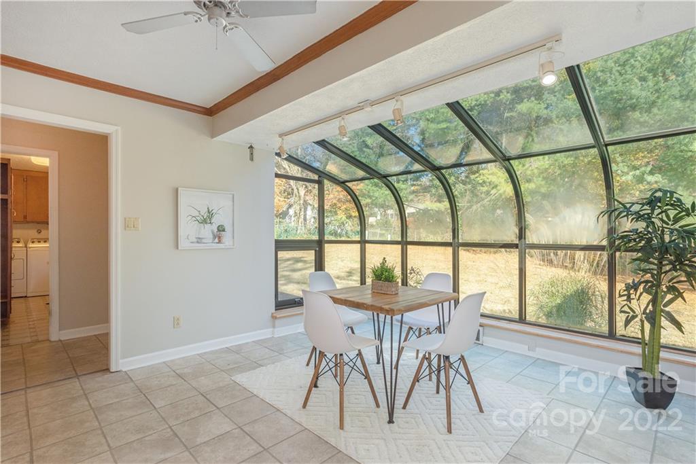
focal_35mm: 17
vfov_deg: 70.5
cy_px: 232
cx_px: 348
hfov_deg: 93.3
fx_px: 329
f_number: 10
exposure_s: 1/160
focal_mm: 17
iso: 320
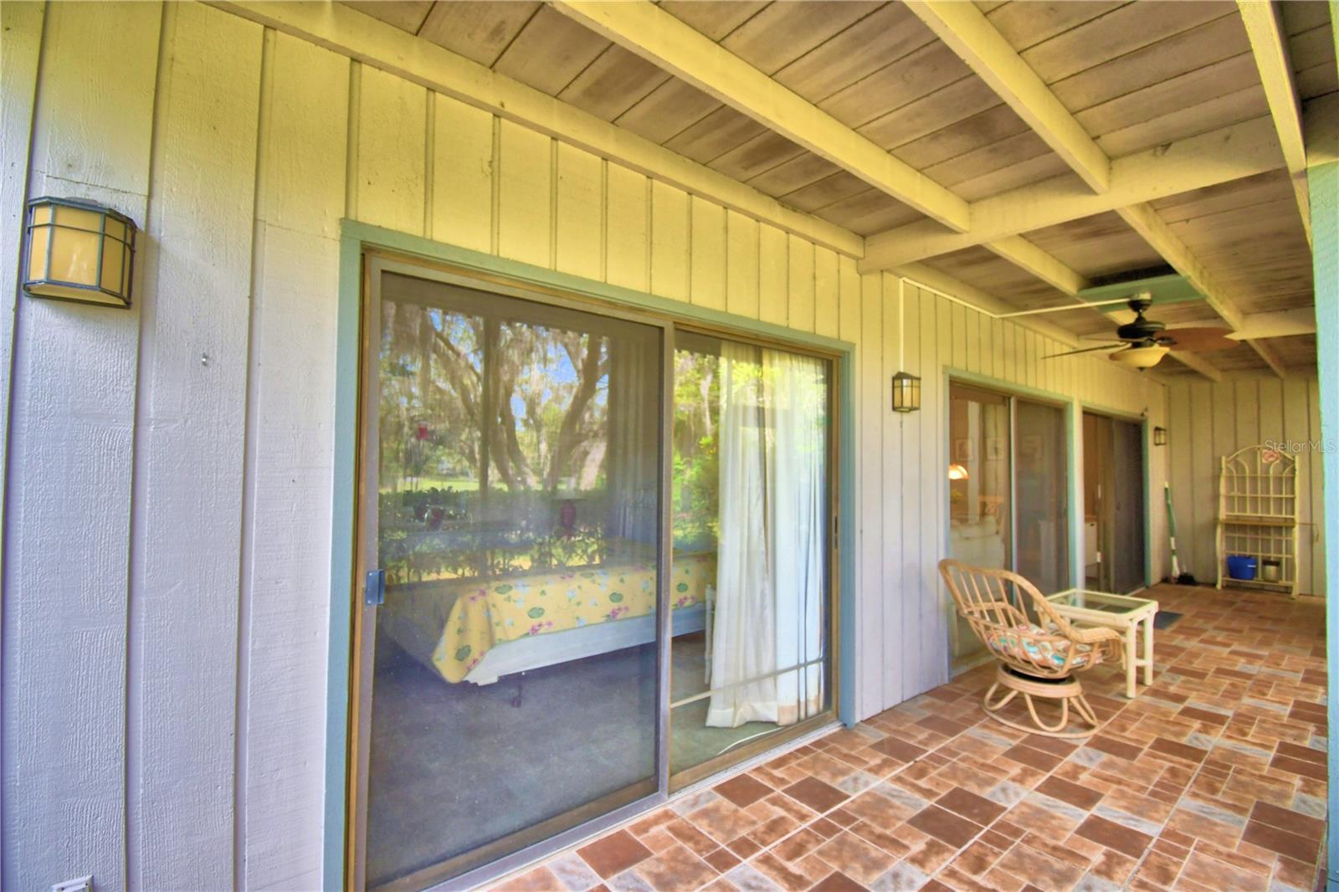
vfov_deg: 77.3
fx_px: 558
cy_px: 446
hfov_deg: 100.4
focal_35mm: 15
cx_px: 670
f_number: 4.5
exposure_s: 1/100
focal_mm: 10
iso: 400
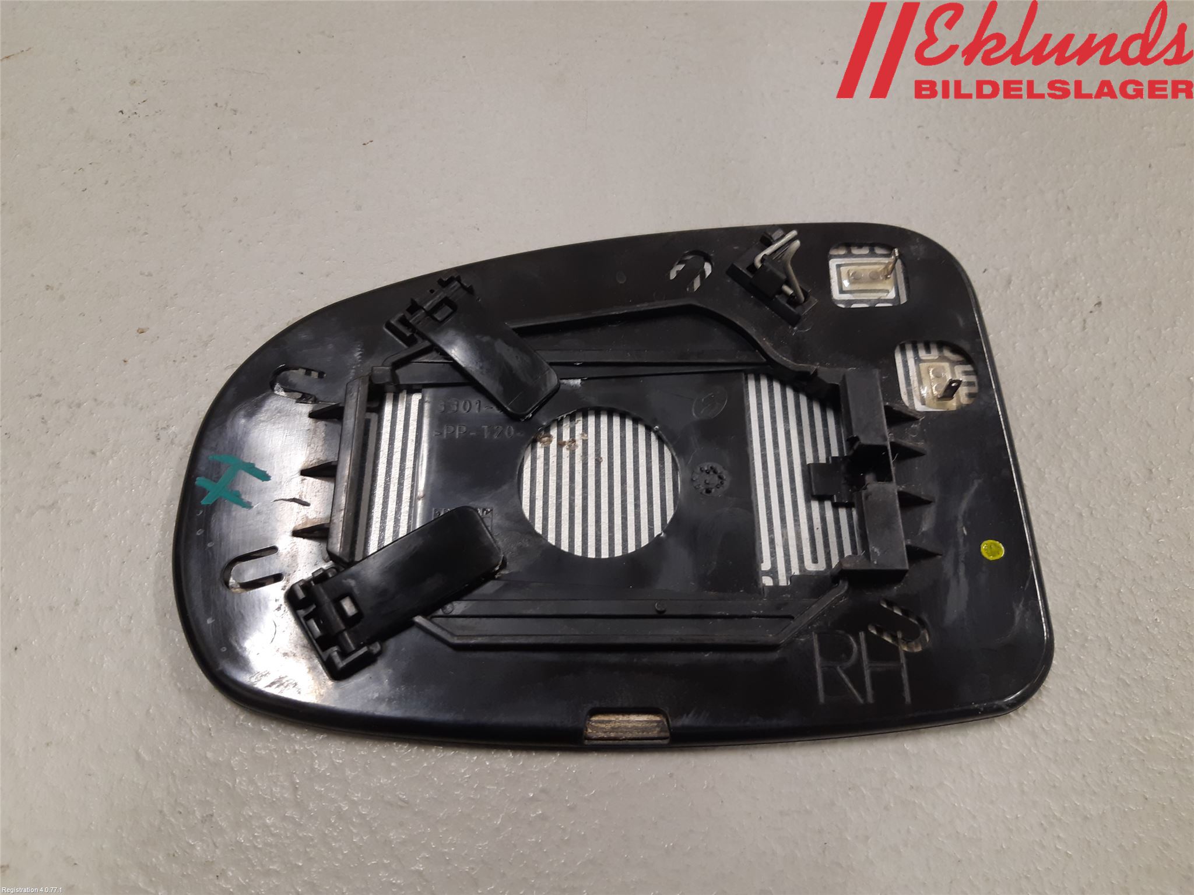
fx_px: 897
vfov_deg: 53.1
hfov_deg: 67.3
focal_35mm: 26
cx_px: 597
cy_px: 448
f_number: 1.7
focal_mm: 3.93
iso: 100
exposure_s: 1/50
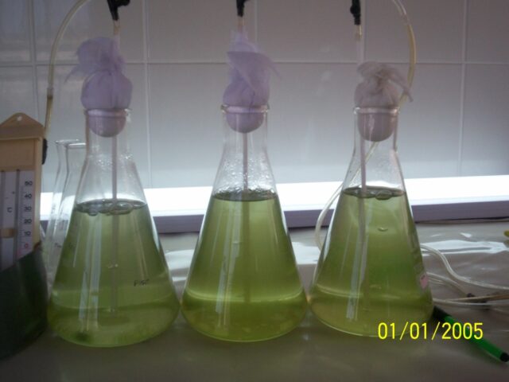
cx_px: 254
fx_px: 529
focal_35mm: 36
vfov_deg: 39.7
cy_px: 191
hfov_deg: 51.4
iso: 100
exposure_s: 1/166
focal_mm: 5.9
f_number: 4.5
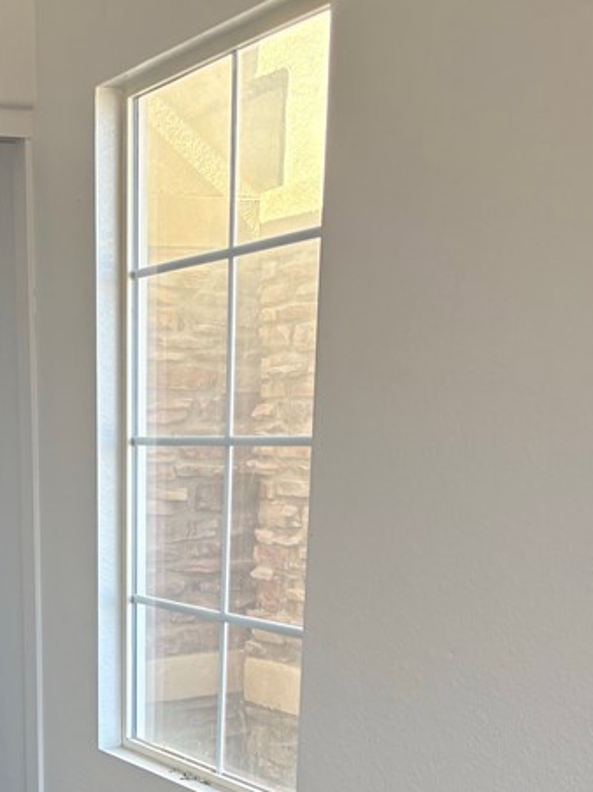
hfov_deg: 23.9
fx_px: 1348
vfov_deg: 29.9
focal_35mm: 59
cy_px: 836
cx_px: 30
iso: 80
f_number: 1.6
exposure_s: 1/233
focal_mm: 5.96
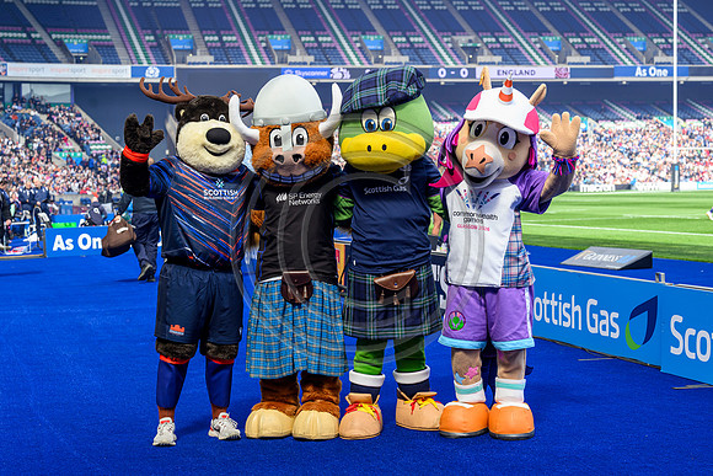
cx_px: 356
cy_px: 238
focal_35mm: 70
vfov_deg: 19.5
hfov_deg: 28.8
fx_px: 1387
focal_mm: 70
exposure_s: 1/800
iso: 500
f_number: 5.6
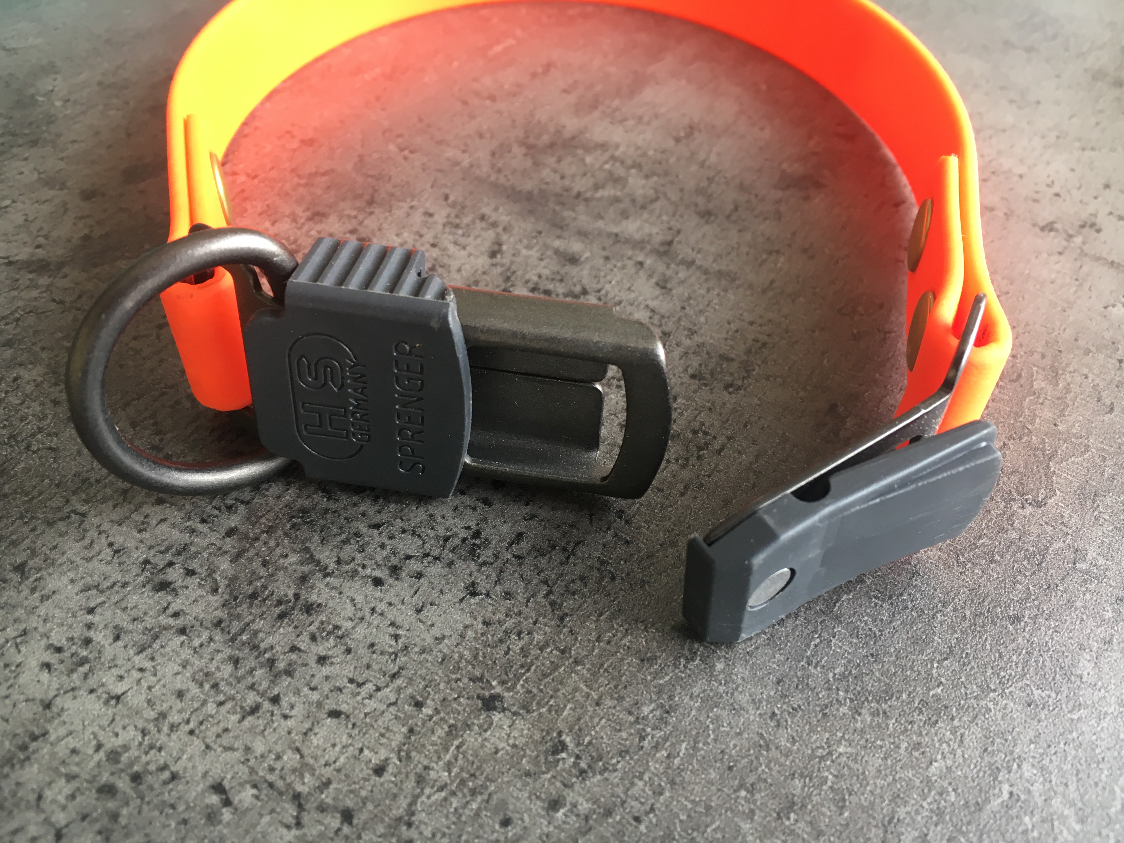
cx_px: 562
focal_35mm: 29
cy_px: 422
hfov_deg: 61.7
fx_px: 942
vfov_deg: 48.2
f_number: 2.2
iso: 64
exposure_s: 1/33
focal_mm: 4.15
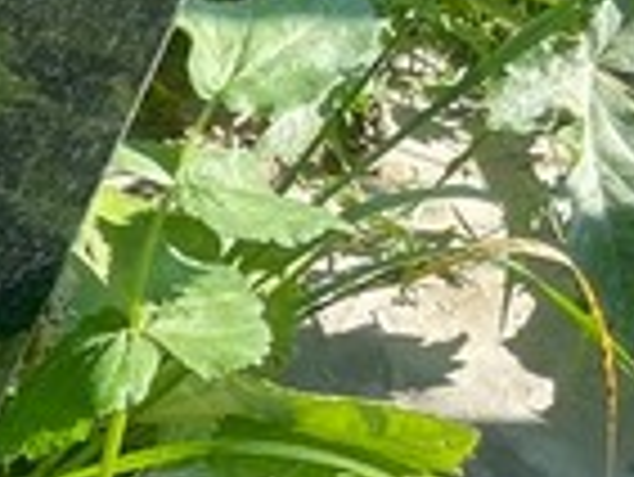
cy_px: 279
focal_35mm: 147
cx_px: -998
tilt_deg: -53.1
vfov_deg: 10.1
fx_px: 2695
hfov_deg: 10.9
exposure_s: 1/694
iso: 32
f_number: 1.6
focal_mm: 4.2
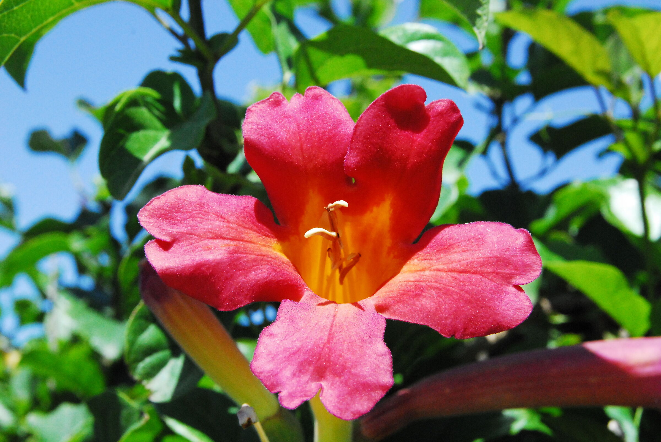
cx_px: 330
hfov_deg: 27.0
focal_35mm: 75
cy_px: 221
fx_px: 1379
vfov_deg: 18.2
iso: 1600
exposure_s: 1/750
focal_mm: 50
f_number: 14
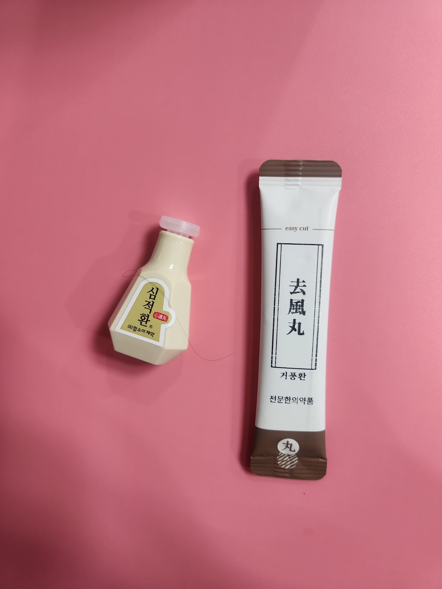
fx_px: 392
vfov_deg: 73.9
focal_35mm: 23
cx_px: 221
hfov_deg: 58.9
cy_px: 294
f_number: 1.8
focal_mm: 5.4
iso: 250
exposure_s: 1/120
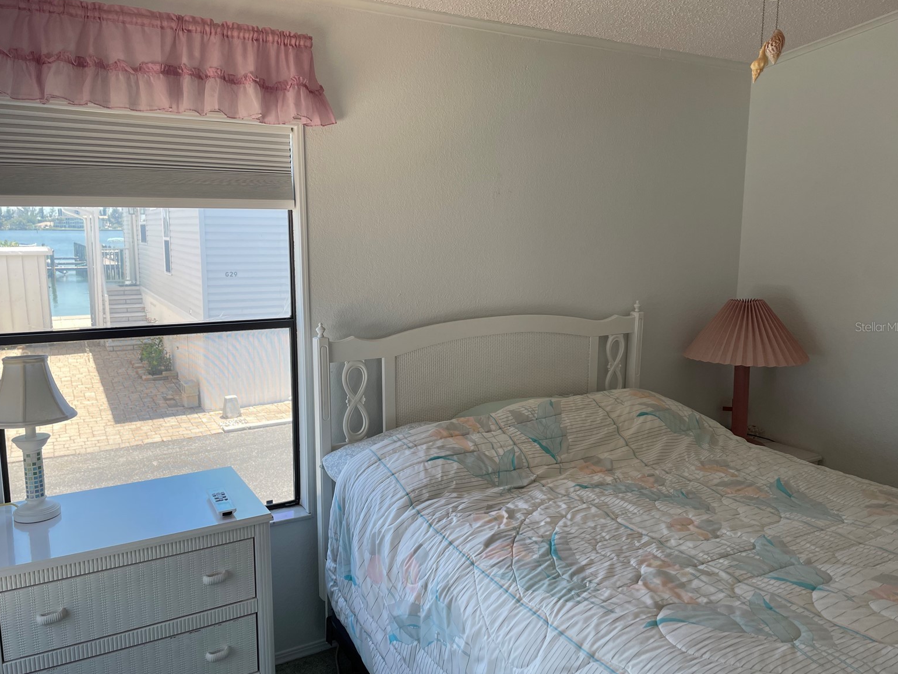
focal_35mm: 27
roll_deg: +0.2
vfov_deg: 51.4
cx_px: 444
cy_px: 327
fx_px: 700
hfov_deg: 65.3
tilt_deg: -8.3
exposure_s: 1/406
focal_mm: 4.2
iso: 32
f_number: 1.6
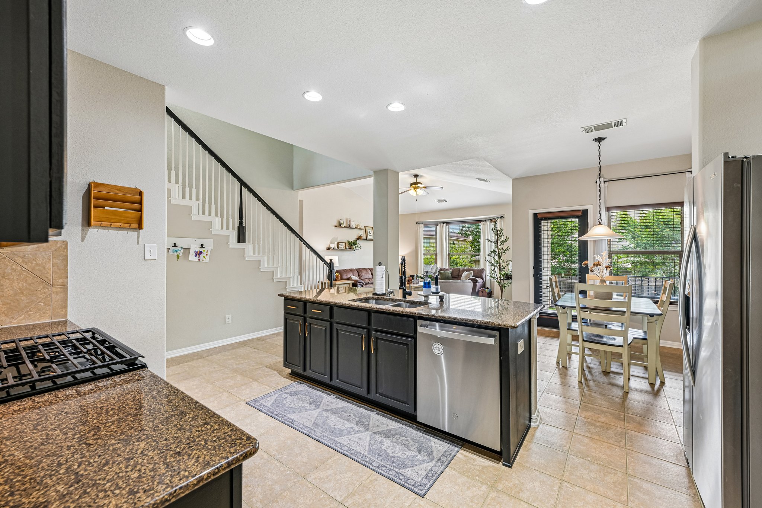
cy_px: 254
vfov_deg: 77.3
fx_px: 317
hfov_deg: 100.4
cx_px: 381
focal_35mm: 15
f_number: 6.7
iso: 200
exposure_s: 1/15
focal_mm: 15
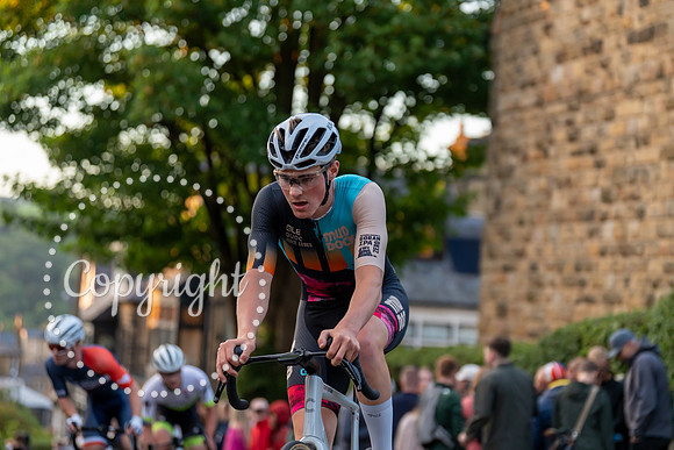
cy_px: 225
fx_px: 1760
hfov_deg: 21.7
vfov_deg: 14.6
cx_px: 337
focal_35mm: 94
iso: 2000
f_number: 2.8
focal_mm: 94
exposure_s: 1/1000
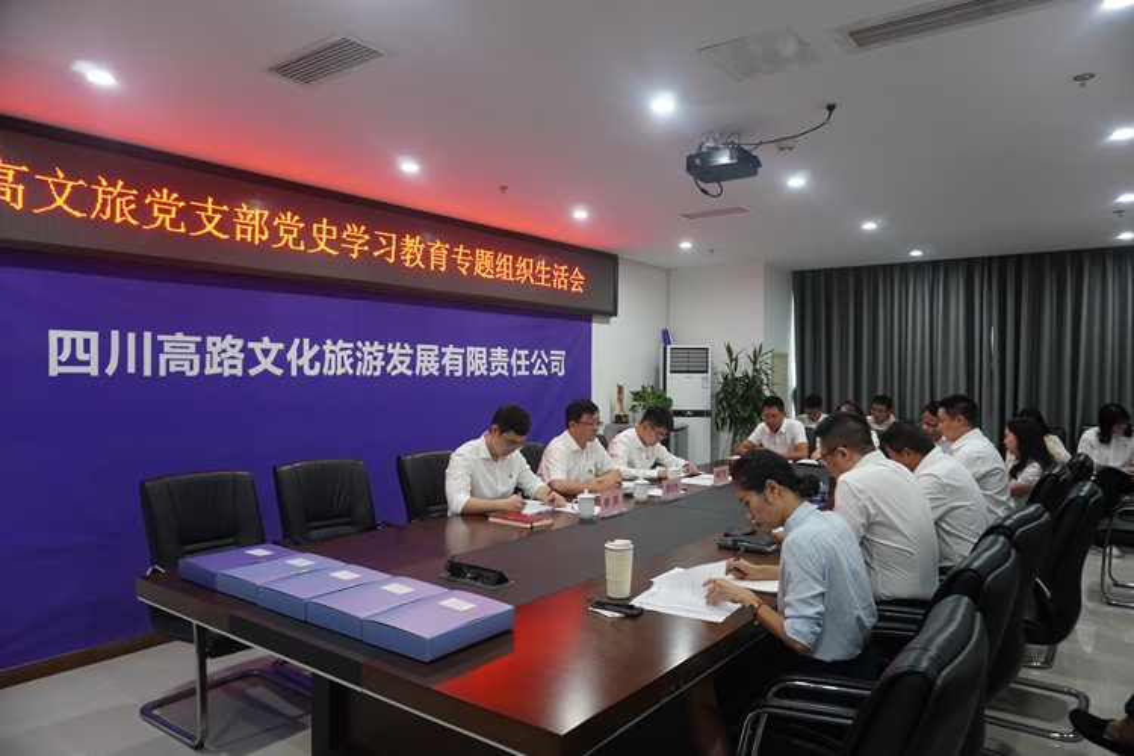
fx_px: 756
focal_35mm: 24
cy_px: 378
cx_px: 567
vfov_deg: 53.1
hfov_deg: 73.7
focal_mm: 16
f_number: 3.5
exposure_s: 1/30
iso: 640
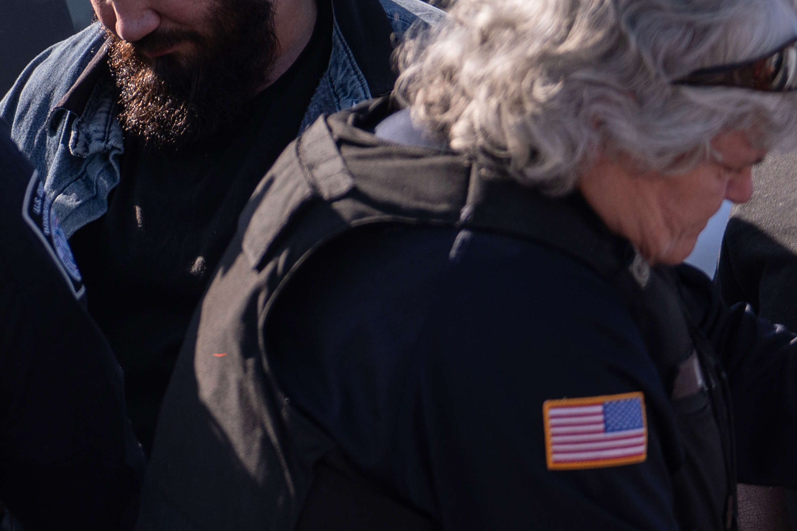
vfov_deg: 4.3
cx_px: -3
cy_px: 321
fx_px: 7017
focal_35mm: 317
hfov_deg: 6.5
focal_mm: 110
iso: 125
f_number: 2.8
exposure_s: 1/2000
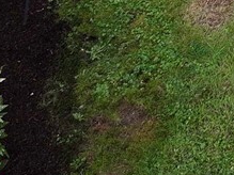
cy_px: -370
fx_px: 1182
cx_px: 572
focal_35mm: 175
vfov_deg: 7.4
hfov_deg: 9.9
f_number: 2.8
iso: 120
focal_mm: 12.29
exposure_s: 1/25
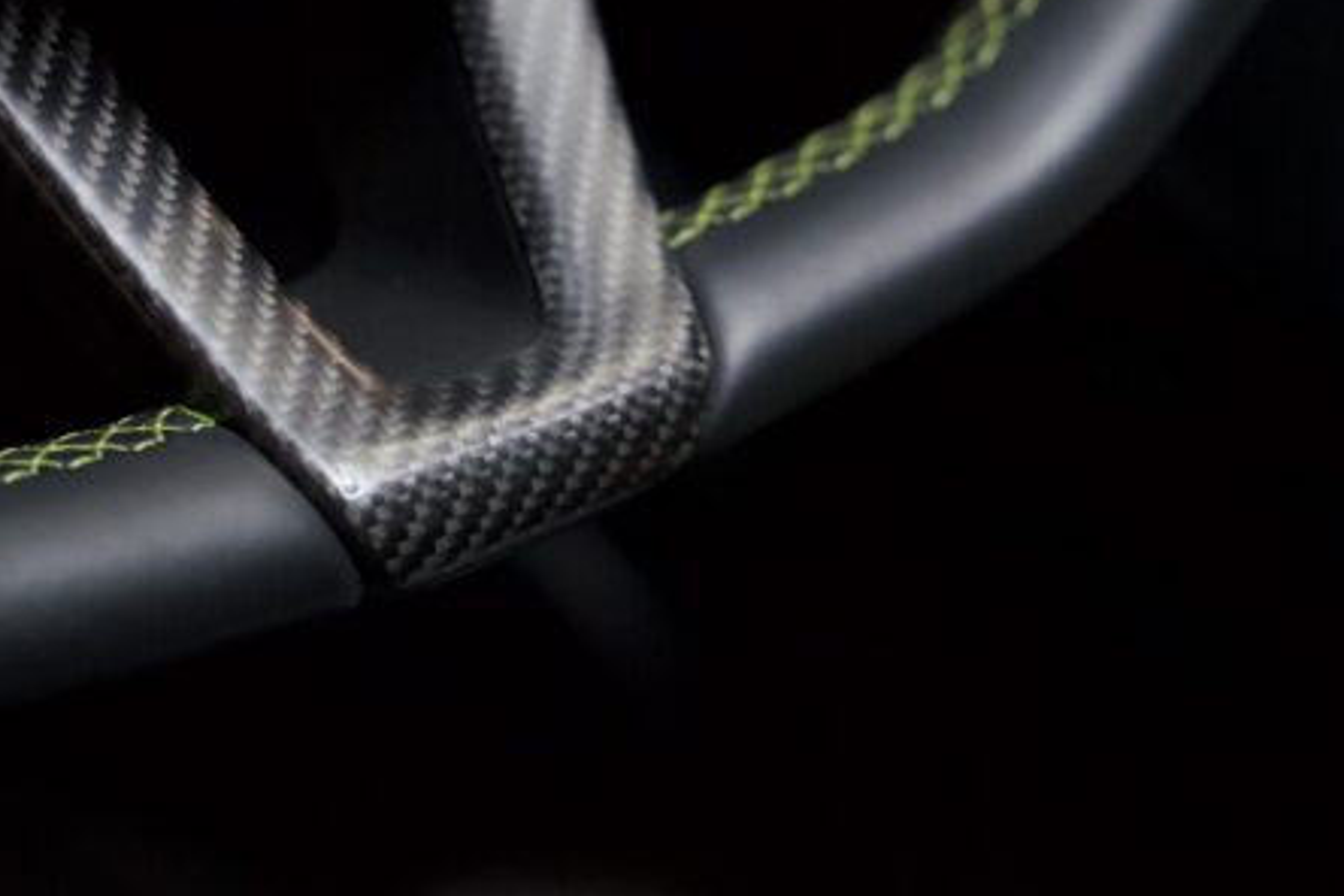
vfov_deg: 11.3
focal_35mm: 121
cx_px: 360
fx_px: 4517
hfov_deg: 16.8
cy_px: 124
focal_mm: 70
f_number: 2.8
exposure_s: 1/100
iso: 3200
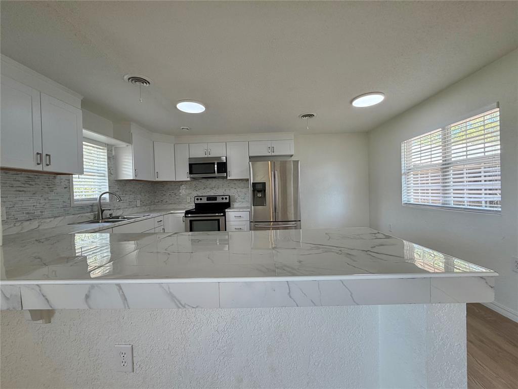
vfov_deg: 85.7
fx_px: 209
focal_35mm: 14
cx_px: 259
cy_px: 194
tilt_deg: -1.3
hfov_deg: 102.1
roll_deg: +2.1
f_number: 2.2
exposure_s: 1/120
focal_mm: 2.22
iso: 160
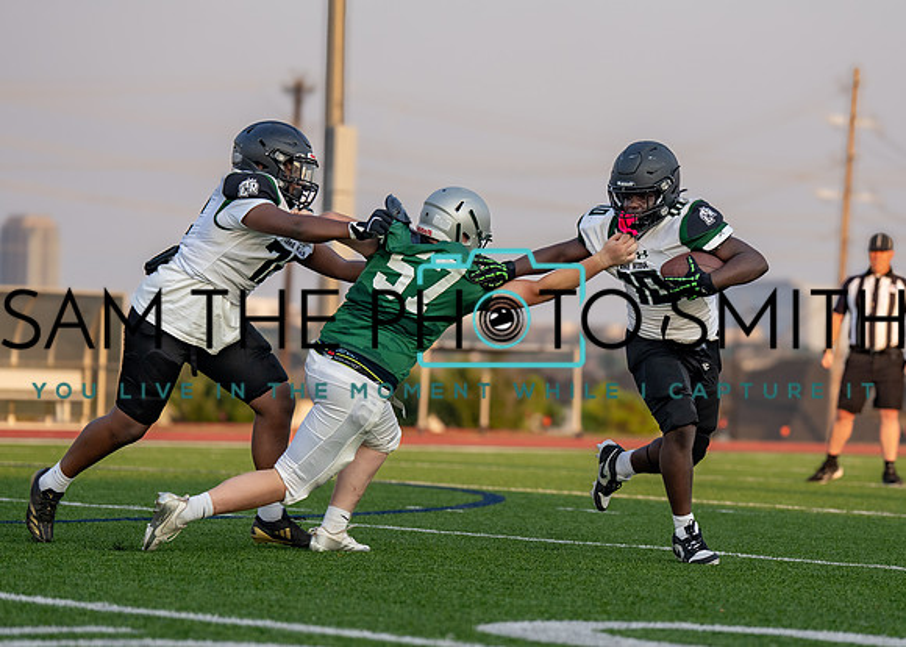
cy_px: 348
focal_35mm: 188
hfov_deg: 10.7
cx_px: 583
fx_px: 4829
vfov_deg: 7.7
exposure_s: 1/2500
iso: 320
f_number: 2.8
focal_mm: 127
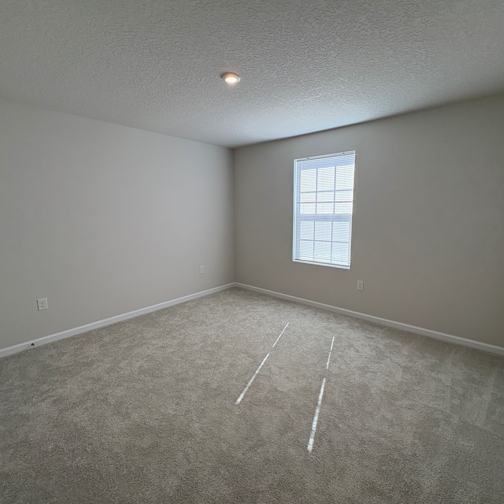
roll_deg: +0.7
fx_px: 280
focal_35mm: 17
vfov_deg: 84.0
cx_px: 250
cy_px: 248
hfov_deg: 84.0
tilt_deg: -7.8
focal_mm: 2.22
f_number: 2.2
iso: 64
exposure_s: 1/163
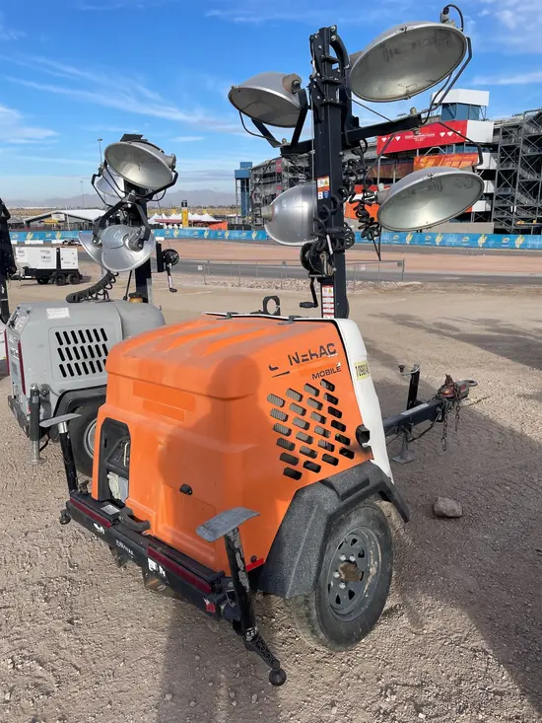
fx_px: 543
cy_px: 362
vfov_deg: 67.3
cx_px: 271
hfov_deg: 53.1
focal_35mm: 26
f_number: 1.6
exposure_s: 1/2681
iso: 32
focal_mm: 4.2
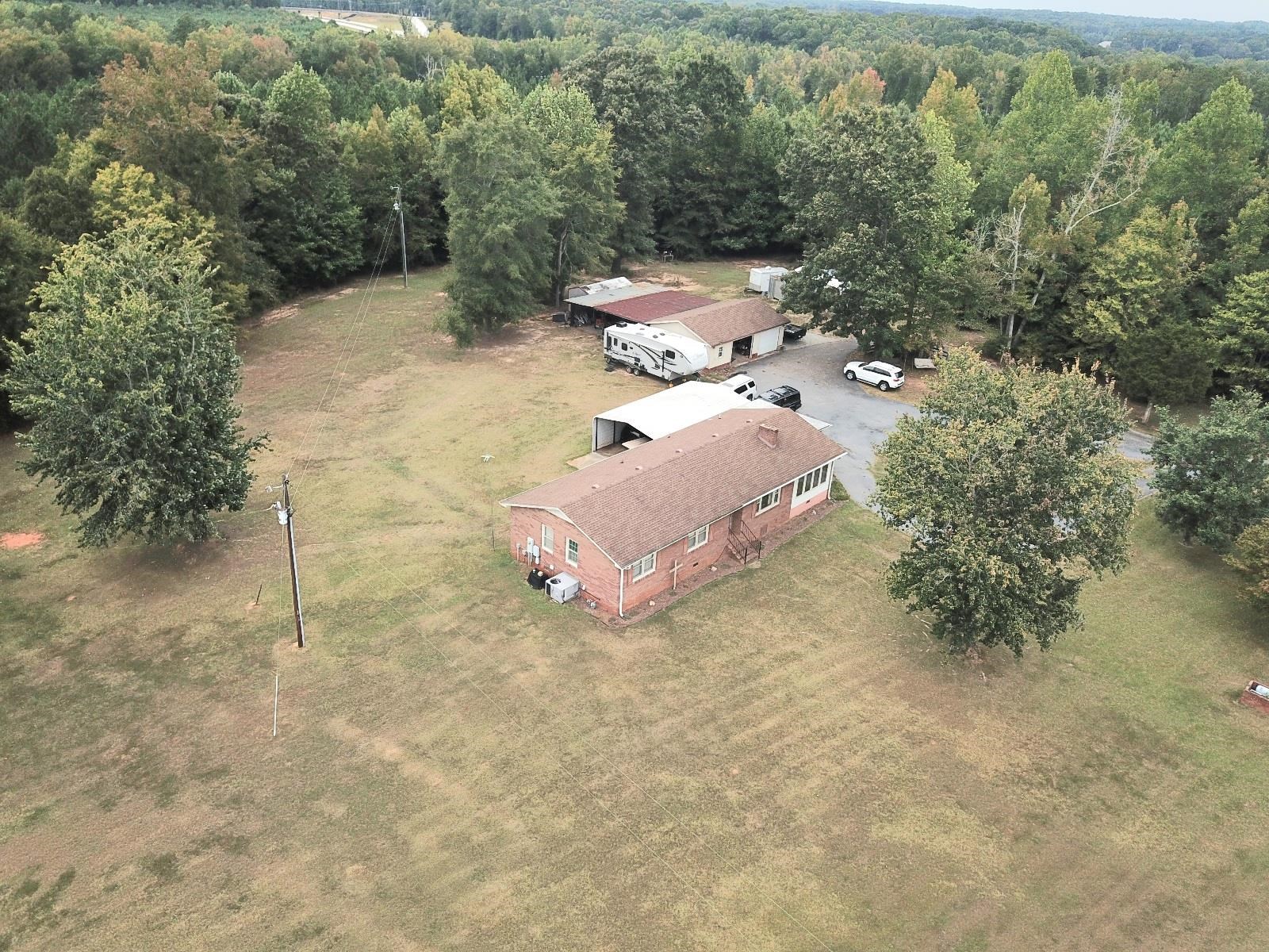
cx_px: 634
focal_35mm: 26
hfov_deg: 67.3
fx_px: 953
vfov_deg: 53.1
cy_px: 476
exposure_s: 1/667
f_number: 2.2
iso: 100
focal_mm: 4.73
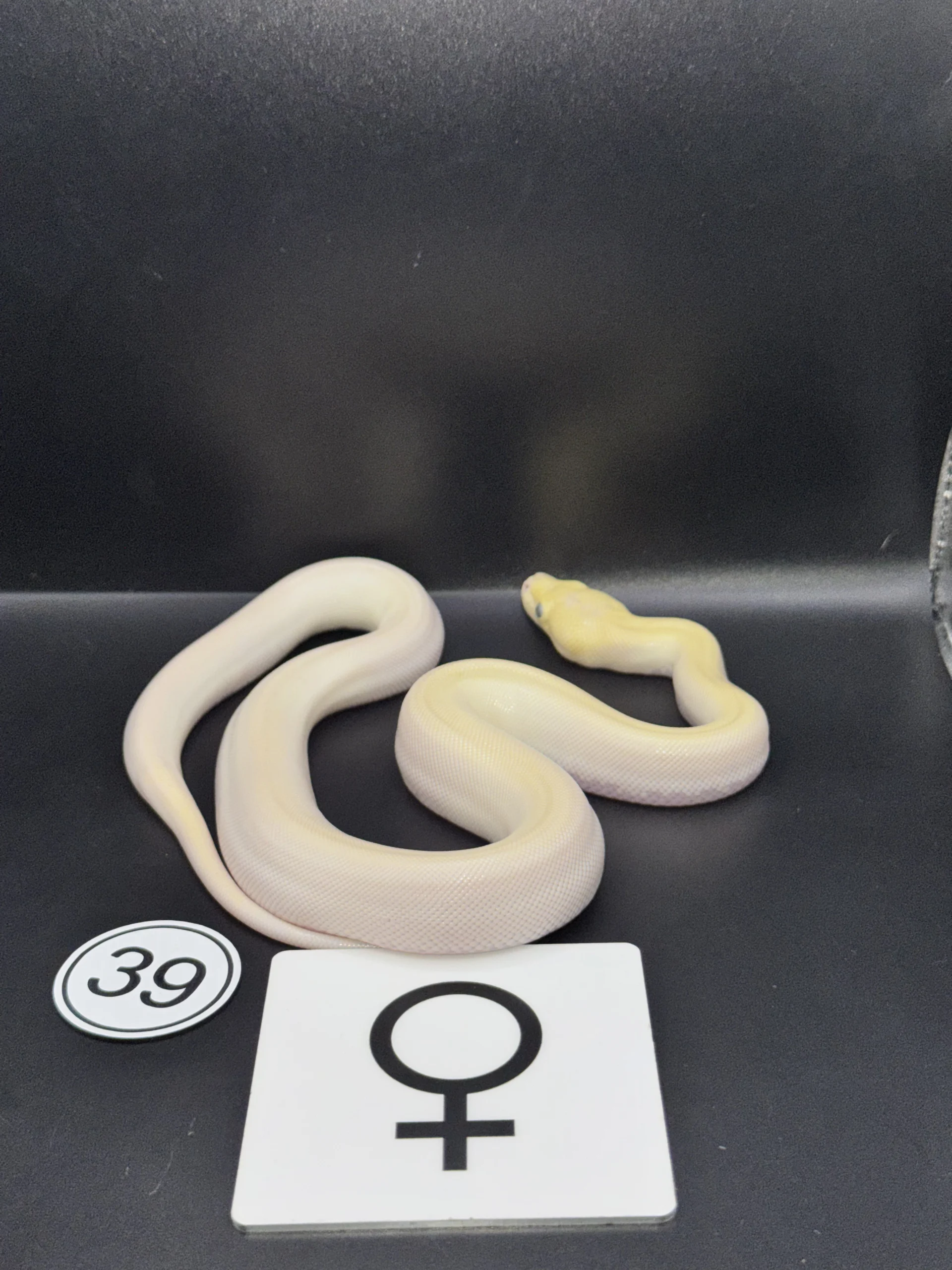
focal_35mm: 48
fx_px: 1760
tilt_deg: -26.7
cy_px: 635
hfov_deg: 30.3
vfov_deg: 39.7
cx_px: 476
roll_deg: +0.6
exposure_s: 1/1011
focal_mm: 6.76
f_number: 1.78
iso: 50
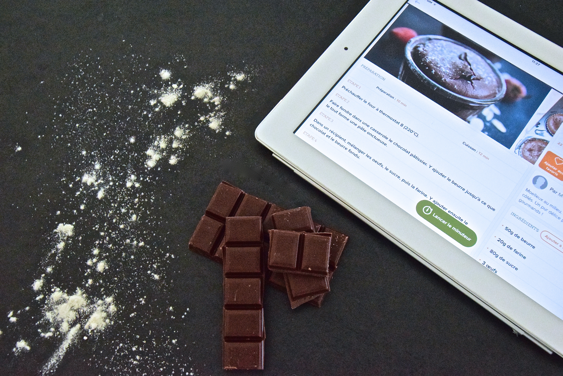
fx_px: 563
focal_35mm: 36
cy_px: 188
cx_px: 282
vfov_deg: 36.9
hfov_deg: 53.1
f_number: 9
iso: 12800
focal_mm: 24
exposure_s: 1/125
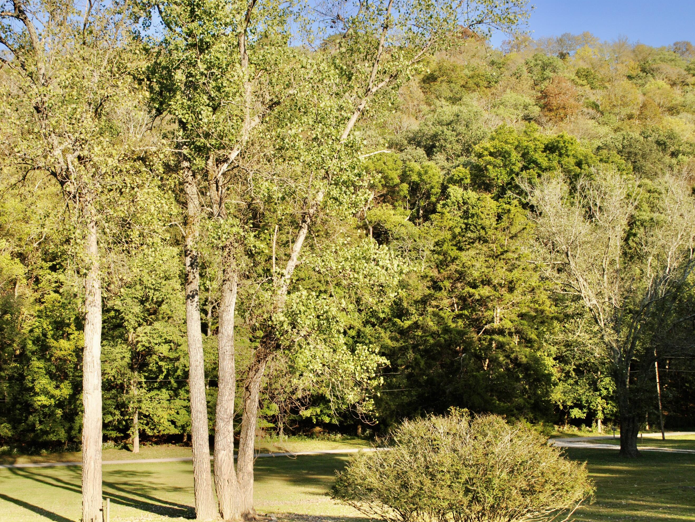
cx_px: 307
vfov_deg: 31.5
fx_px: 924
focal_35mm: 46
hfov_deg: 41.2
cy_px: 264
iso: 400
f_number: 9
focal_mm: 28
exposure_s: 1/320
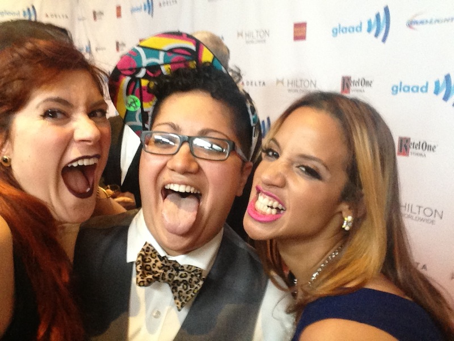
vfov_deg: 40.7
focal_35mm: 35
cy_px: 170
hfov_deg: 52.6
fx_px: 459
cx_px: 227
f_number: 2.4
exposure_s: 1/30
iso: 250
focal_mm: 2.18
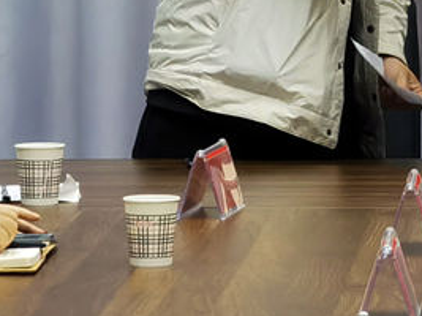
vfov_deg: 3.7
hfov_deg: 4.9
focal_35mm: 405
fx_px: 4935
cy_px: -106
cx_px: 564
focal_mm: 7.48
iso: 100
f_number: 2.4
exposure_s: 1/50
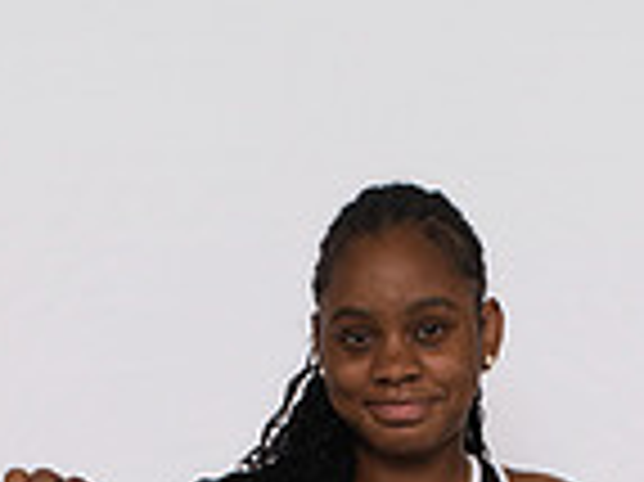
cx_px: 360
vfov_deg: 12.1
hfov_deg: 18.6
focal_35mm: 106
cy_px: 1009
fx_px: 1970
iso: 640
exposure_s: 1/320
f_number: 8
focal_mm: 35
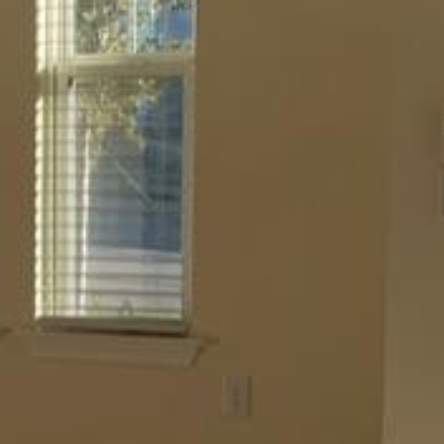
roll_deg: +1.6
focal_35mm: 134
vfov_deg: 13.0
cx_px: -527
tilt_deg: -7.7
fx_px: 1945
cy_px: 337
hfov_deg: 11.4
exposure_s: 1/518
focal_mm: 4.2
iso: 32
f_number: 1.6
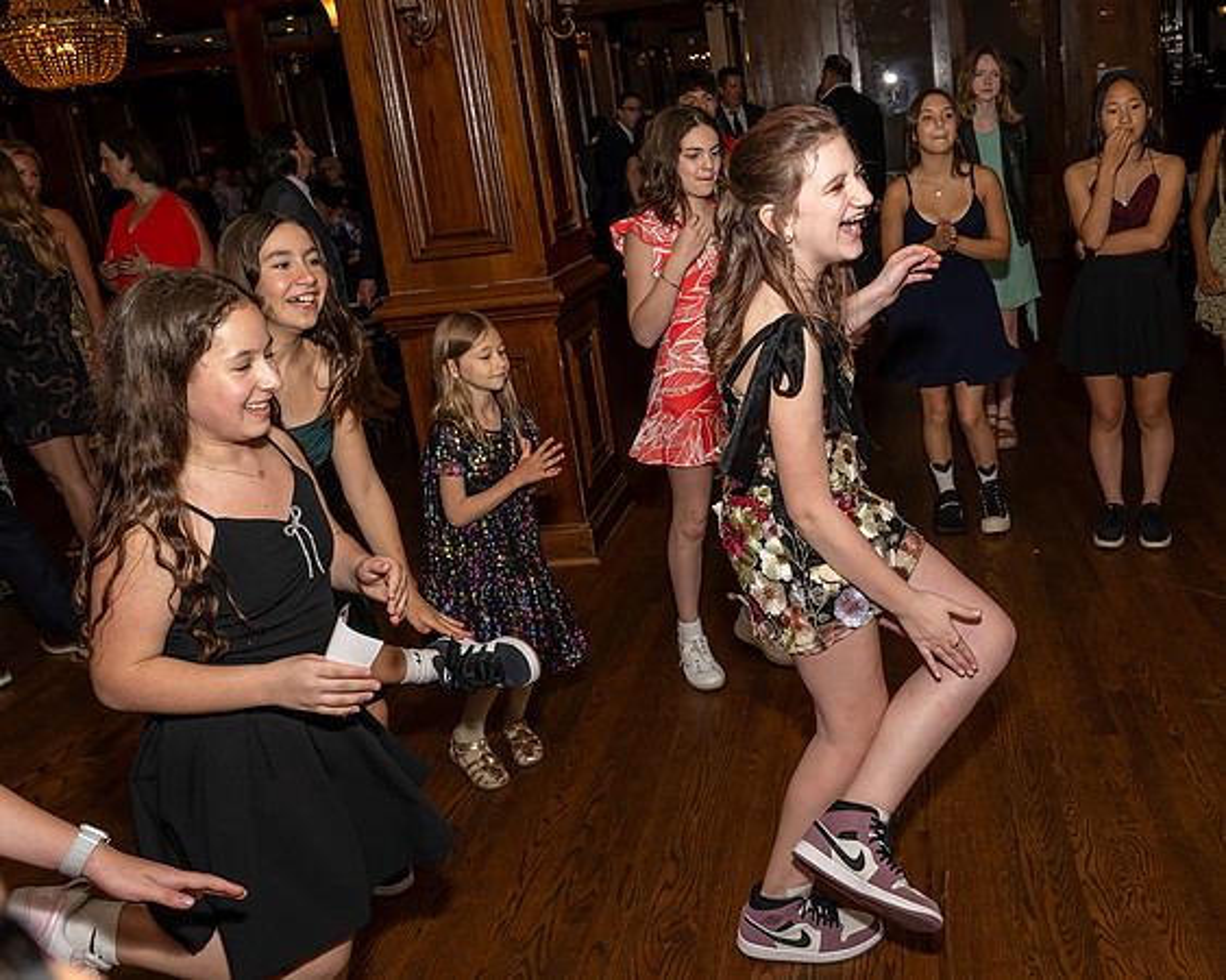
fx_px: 1182
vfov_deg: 44.9
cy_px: 424
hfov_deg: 54.5
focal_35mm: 33
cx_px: 725
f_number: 8
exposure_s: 1/250
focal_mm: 25.5
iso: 500
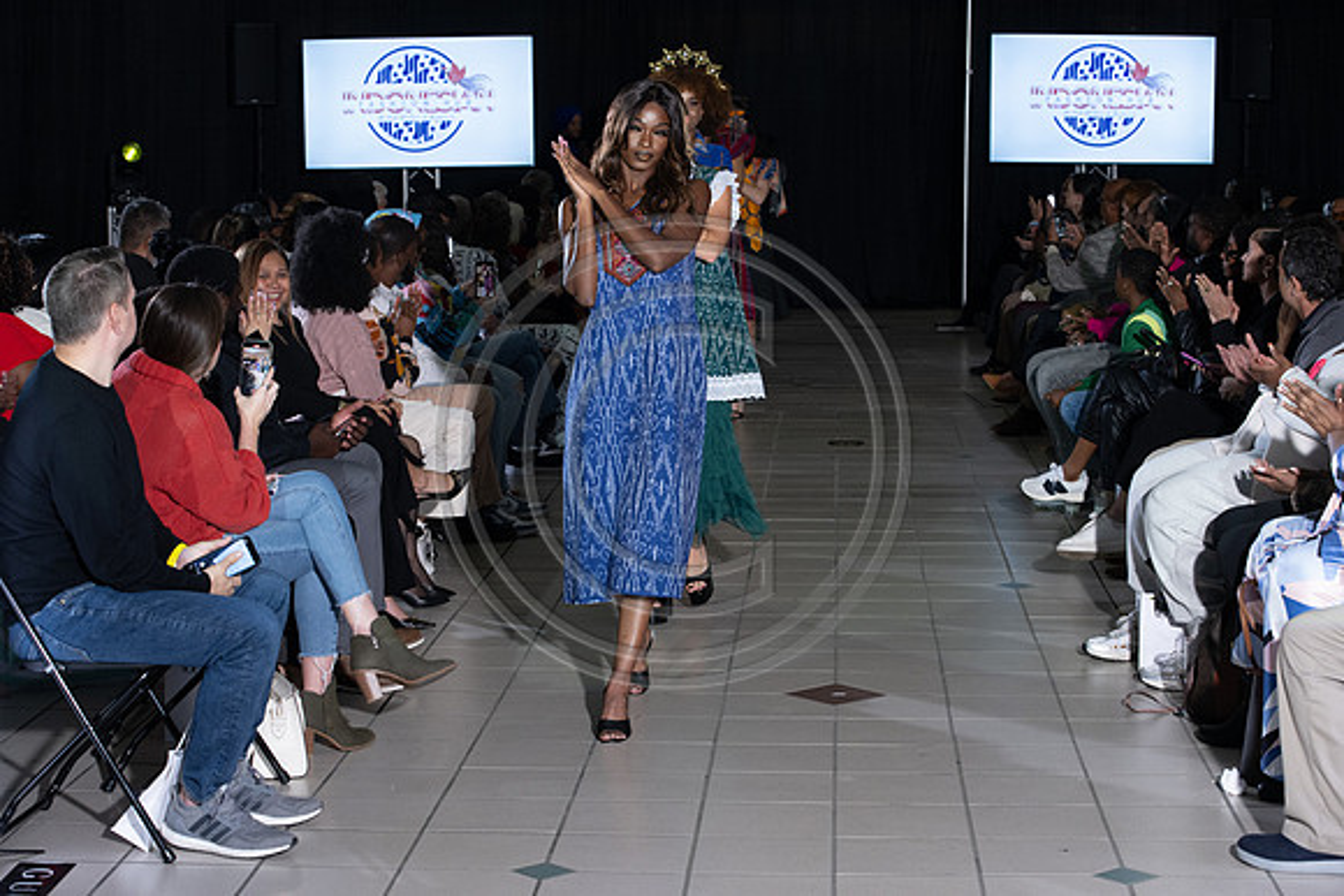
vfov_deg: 19.5
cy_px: 448
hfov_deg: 28.8
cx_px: 672
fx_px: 2614
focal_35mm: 70
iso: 1250
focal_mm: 70
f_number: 5.6
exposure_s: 1/160
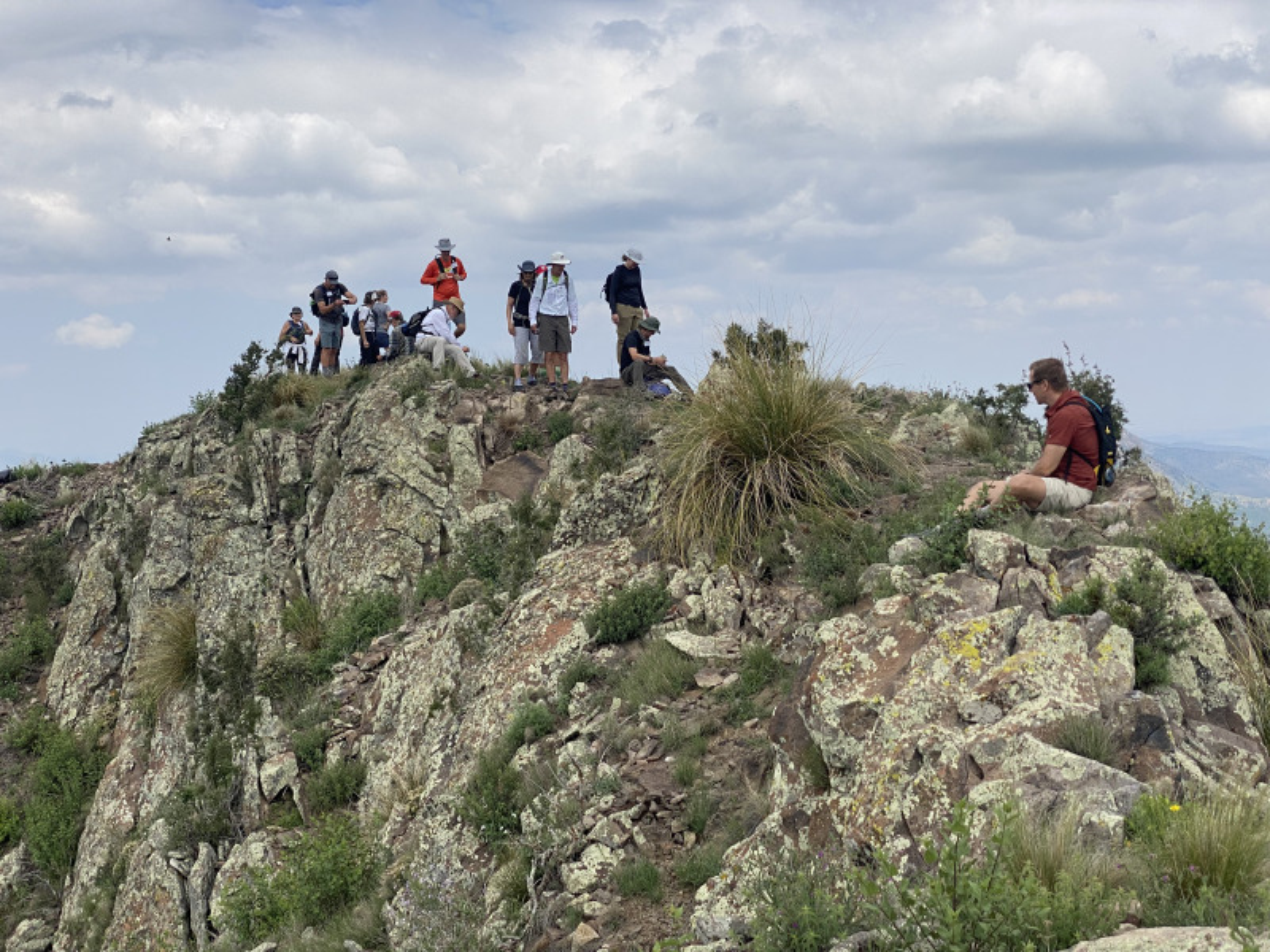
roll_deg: +0.9
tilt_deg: -3.7
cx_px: 635
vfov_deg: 28.0
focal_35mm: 52
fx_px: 1908
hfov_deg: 36.8
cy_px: 476
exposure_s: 1/2283
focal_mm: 6
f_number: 2
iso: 20
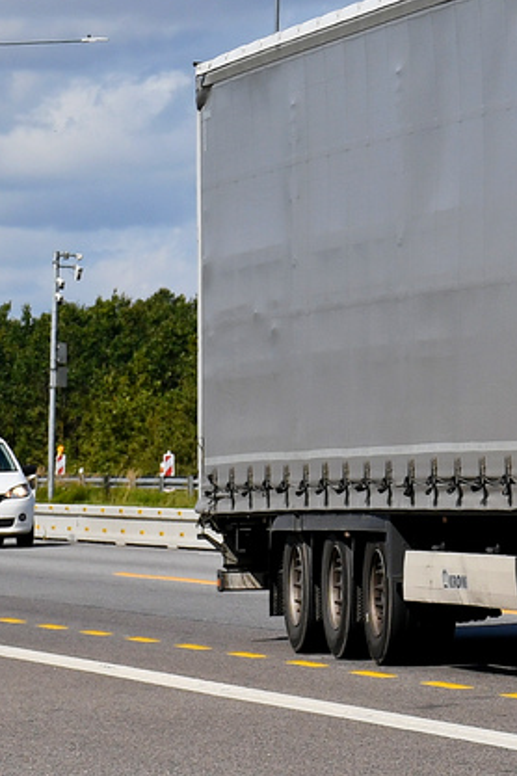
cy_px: 49
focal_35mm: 234
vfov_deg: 8.8
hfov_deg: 5.8
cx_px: 842
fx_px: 5040
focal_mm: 50
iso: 200
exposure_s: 1/1600
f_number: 6.3
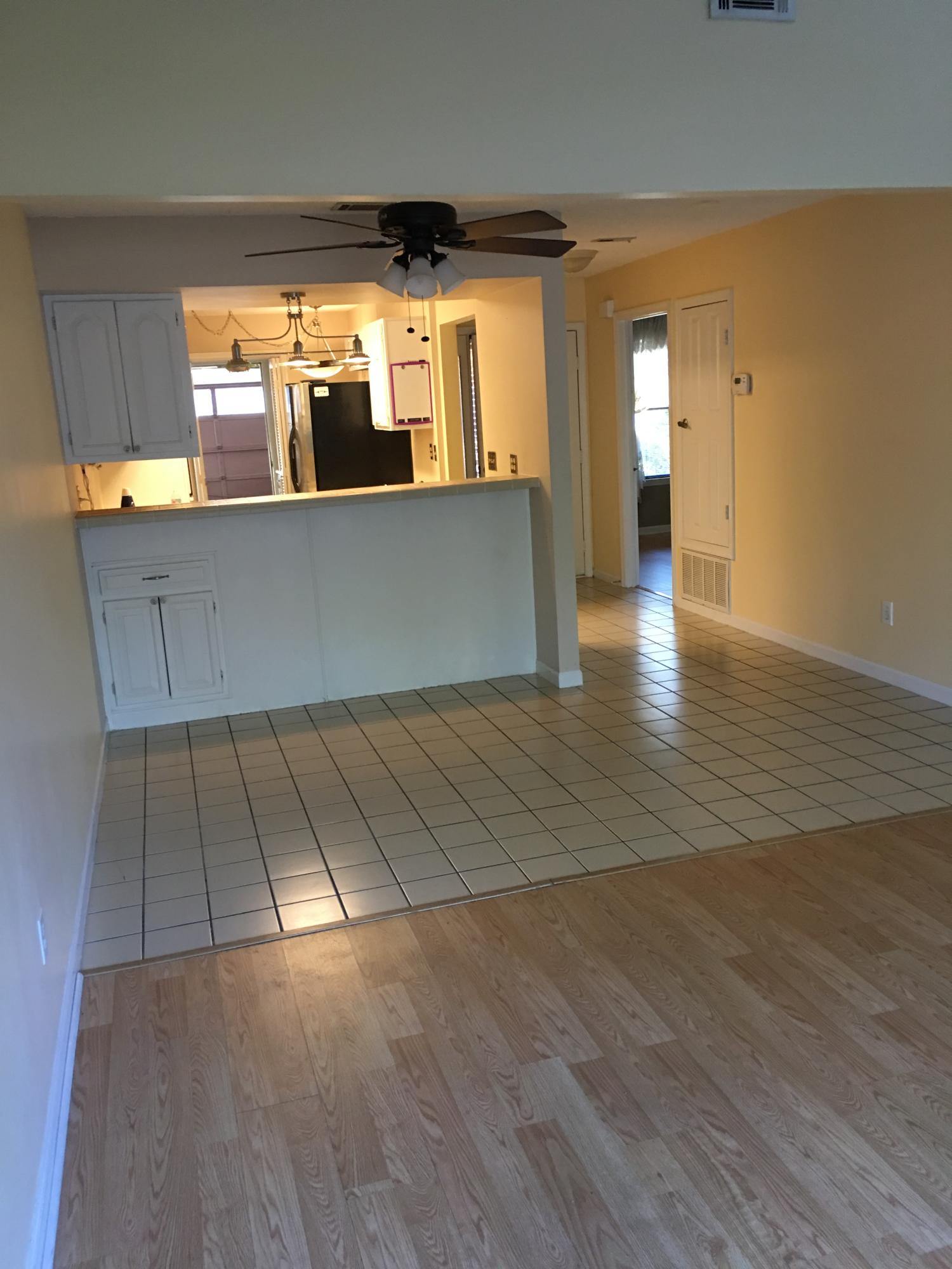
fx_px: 1063
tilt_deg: -10.5
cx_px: 476
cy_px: 634
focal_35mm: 29
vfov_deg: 61.7
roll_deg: +2.7
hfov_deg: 48.2
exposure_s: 1/15
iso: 64
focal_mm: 4.15
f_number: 2.2
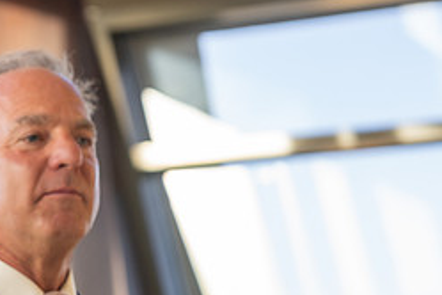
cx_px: -71
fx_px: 2455
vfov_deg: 6.9
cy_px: 198
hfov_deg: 10.1
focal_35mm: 200
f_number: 2.8
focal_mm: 70
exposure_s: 1/125
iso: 160
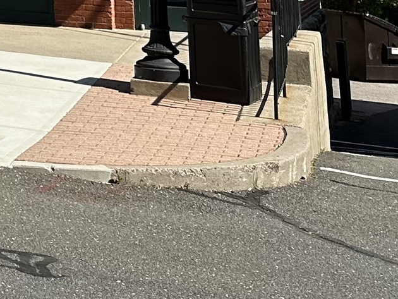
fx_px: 1346
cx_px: -490
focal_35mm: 117
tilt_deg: +10.1
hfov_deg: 13.4
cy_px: -329
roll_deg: -1.6
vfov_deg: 11.3
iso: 80
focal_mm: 6.86
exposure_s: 1/3155
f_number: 1.78
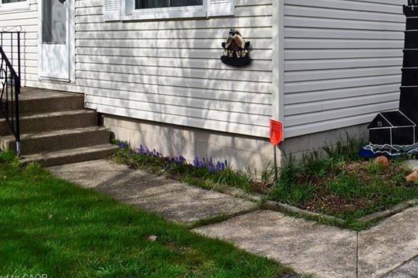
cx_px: 343
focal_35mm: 48
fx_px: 557
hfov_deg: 39.3
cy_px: 38
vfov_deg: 27.3
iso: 100
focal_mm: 18
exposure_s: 1/320
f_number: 9
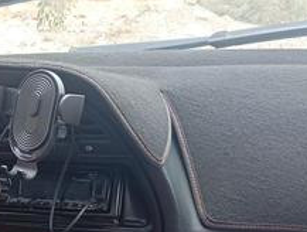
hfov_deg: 21.4
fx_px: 747
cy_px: 301
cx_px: -74
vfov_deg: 16.7
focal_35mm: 84
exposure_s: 1/100
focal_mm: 4.22
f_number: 1.8
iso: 133
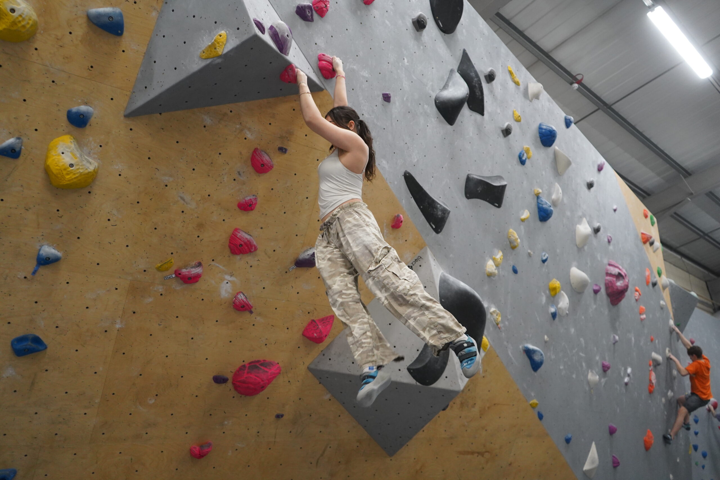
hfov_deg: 65.5
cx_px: 360
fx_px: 560
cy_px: 240
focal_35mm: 28
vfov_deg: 46.4
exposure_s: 1/160
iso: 3200
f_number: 3.5
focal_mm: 28
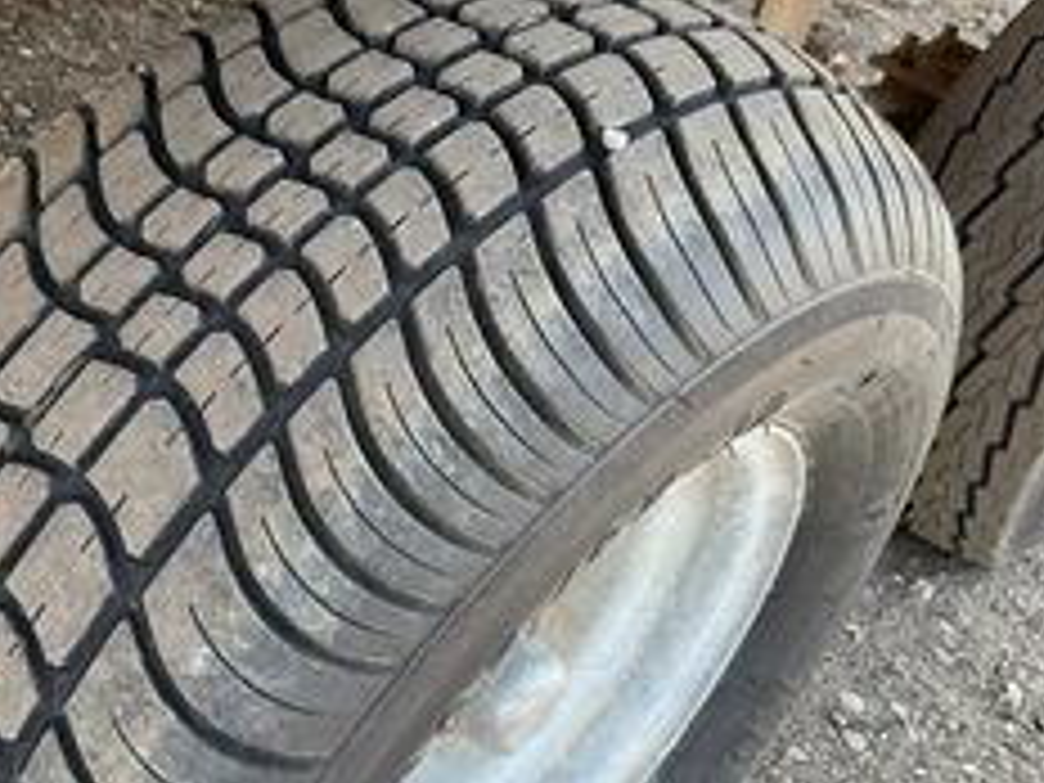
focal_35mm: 50
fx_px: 1508
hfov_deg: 38.0
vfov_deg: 29.1
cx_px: 392
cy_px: 346
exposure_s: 1/122
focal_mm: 3
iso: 32
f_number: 1.8
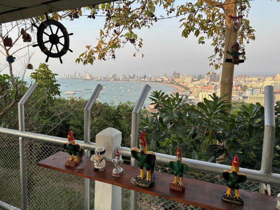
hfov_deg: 71.6
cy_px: 105
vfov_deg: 56.8
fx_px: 194
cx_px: 140
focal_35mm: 24
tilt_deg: -9.1
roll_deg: +0.4
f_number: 1.78
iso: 80
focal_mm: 6.86
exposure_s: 1/980
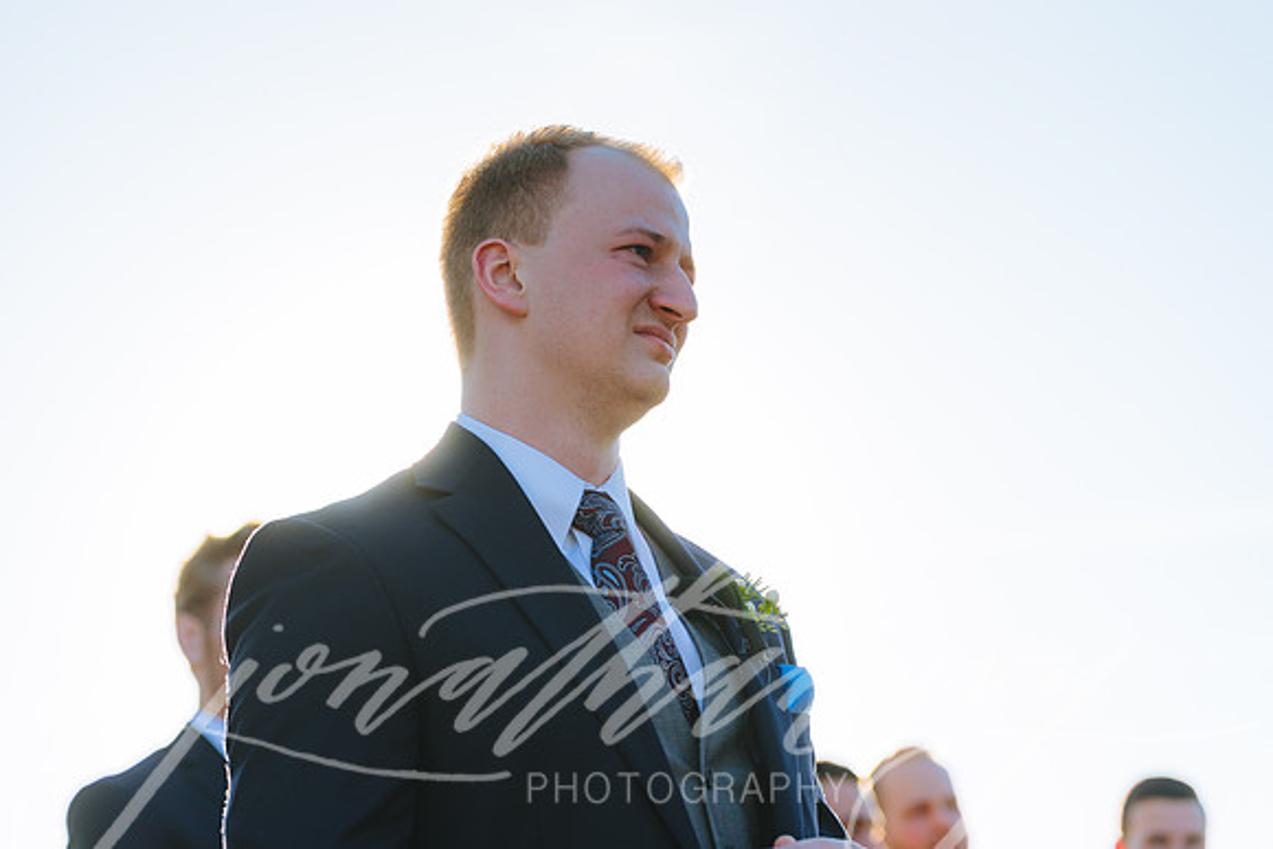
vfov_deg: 15.8
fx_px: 3053
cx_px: 586
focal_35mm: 86
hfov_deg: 23.5
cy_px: 391
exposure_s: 1/1250
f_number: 4.5
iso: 200
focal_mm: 80
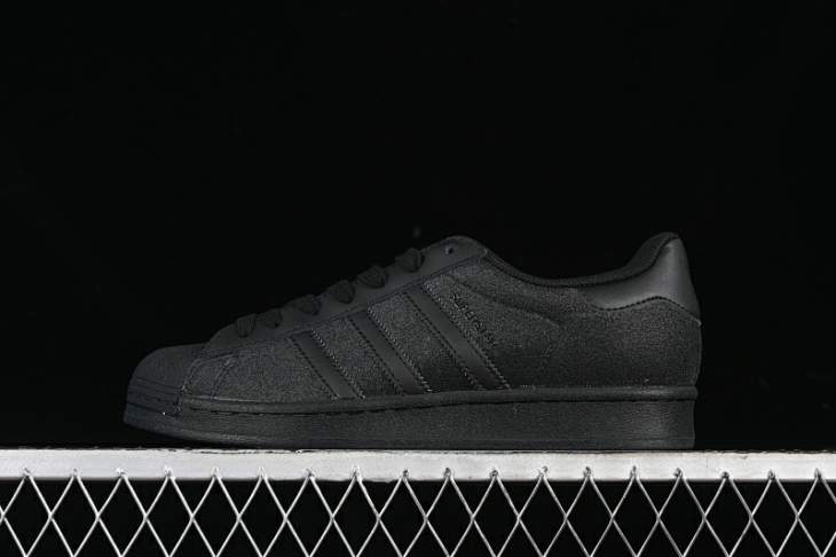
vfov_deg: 18.2
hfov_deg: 27.0
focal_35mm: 75
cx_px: 418
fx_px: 1741
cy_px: 278
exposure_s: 1/60
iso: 160
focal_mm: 50
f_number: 6.3
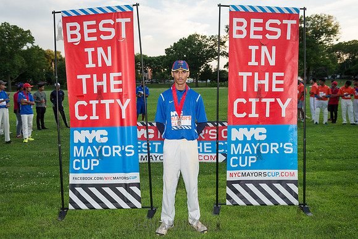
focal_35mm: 34
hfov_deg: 55.8
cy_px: 120
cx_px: 179
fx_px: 338
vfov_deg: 38.9
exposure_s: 1/2000
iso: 1600
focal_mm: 34
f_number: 4
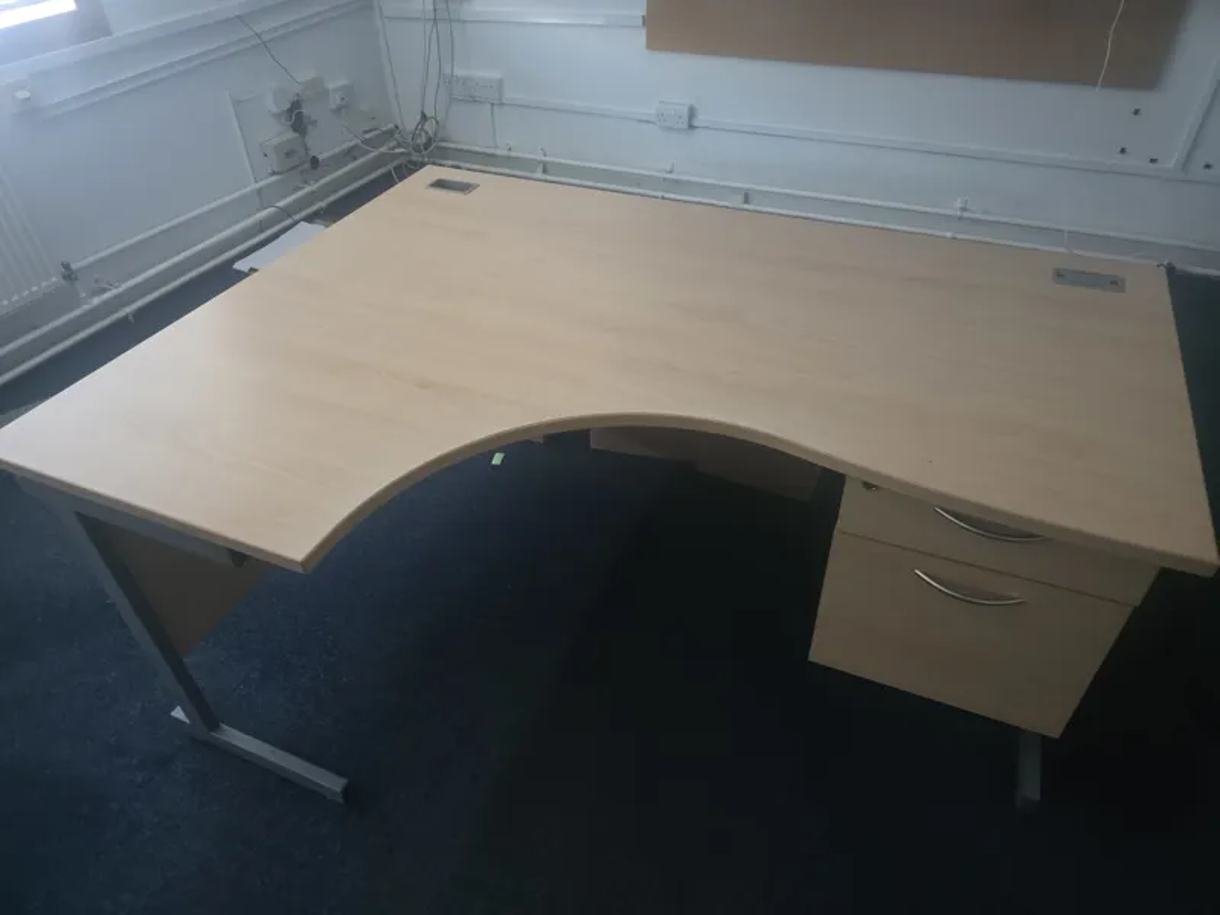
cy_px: 458
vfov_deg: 58.9
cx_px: 610
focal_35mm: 23
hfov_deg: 73.9
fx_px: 811
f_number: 1.7
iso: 640
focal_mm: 6.3
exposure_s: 1/33.3
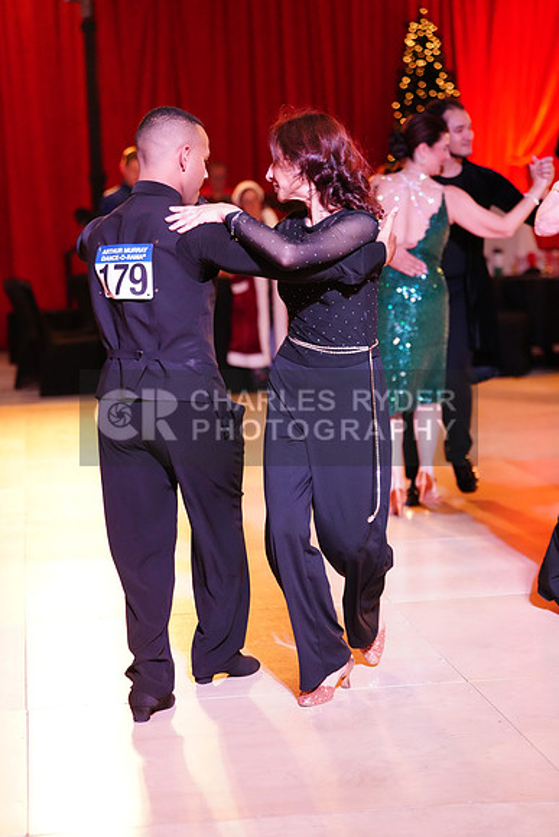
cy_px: 418
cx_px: 280
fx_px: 2048
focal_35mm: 88
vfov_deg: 23.1
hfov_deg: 15.5
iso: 5000
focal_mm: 88
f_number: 2.8
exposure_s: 1/500
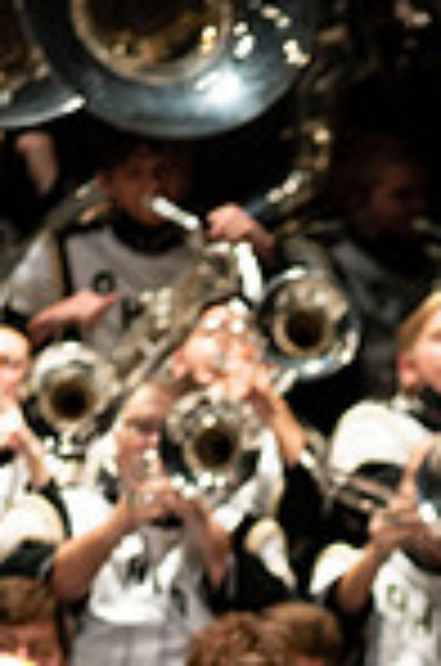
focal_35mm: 913
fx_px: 16854
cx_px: 641
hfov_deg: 1.5
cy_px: 886
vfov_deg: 2.3
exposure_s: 1/500
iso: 3200
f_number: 2.8
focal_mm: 300
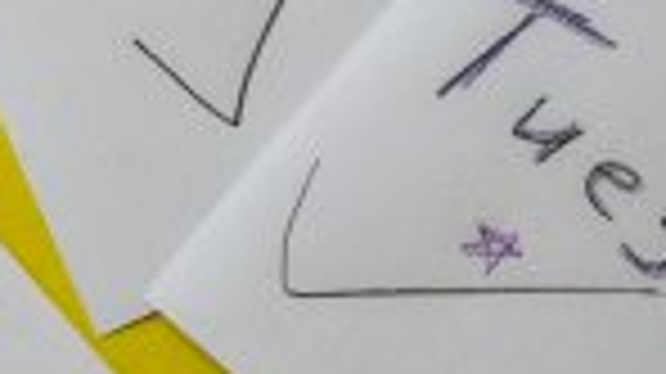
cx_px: 81
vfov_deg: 7.4
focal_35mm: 162
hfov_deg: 13.2
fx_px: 2862
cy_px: -171
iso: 800
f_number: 4.5
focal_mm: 25
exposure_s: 1/40
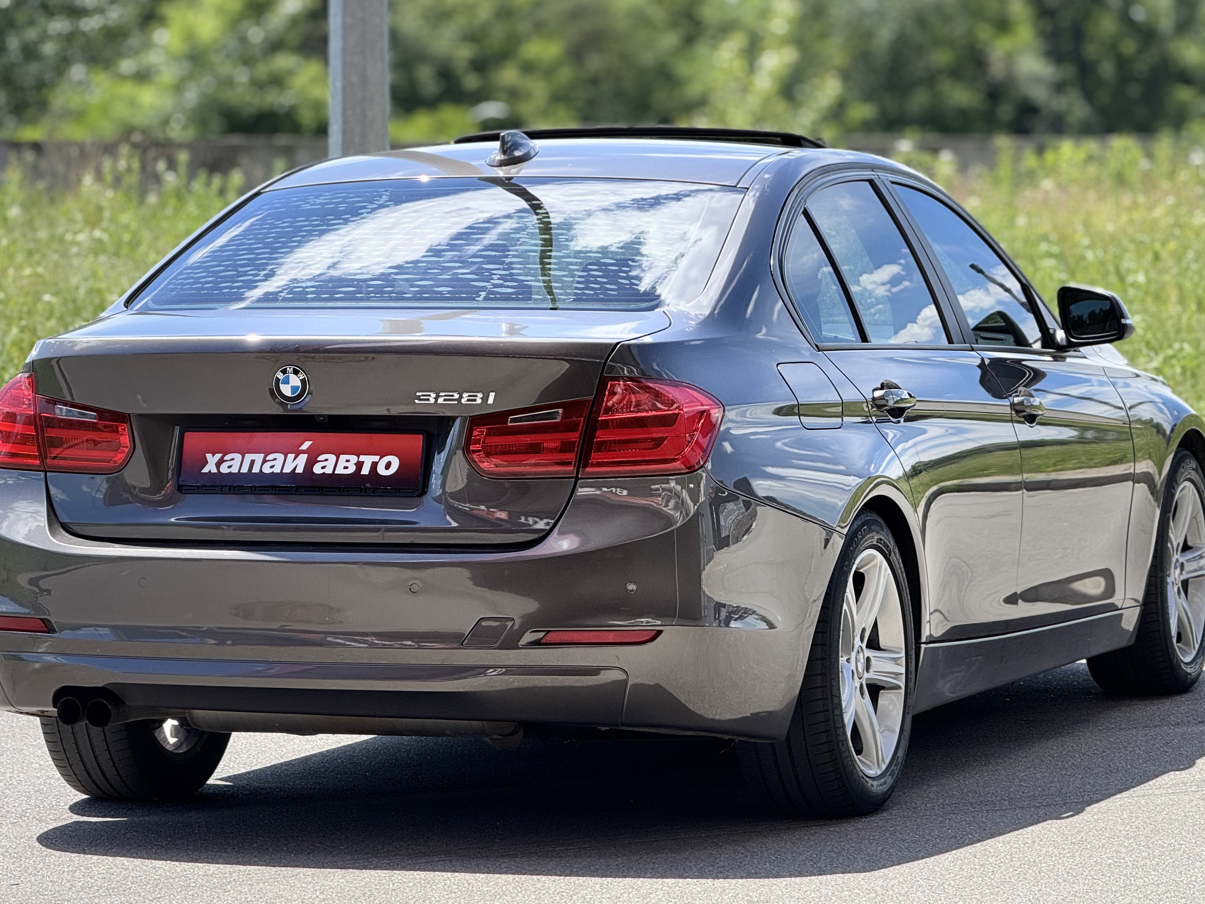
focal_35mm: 141
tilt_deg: -2.2
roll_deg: +0.5
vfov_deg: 10.5
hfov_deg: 14.0
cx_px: 597
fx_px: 4909
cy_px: 433
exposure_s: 1/616
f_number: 2.8
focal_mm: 15.66
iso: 50
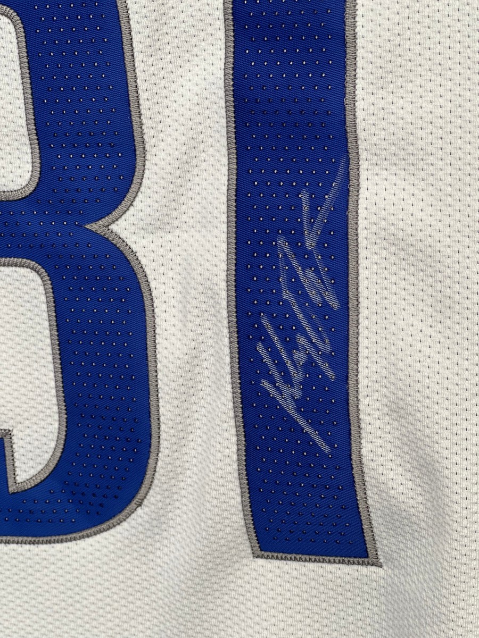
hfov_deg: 19.1
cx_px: 240
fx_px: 1421
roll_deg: +0.9
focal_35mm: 77
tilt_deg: -12.4
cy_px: 319
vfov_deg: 25.3
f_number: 2.8
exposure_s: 1/121
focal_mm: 9
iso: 100
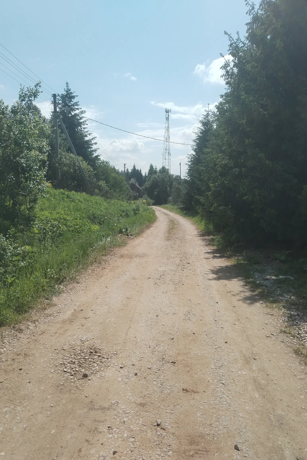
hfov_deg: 46.3
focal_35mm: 28
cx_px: 140
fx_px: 358
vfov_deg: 65.5
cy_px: 237
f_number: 1.8
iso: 100
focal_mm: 4.75
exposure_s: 1/2028
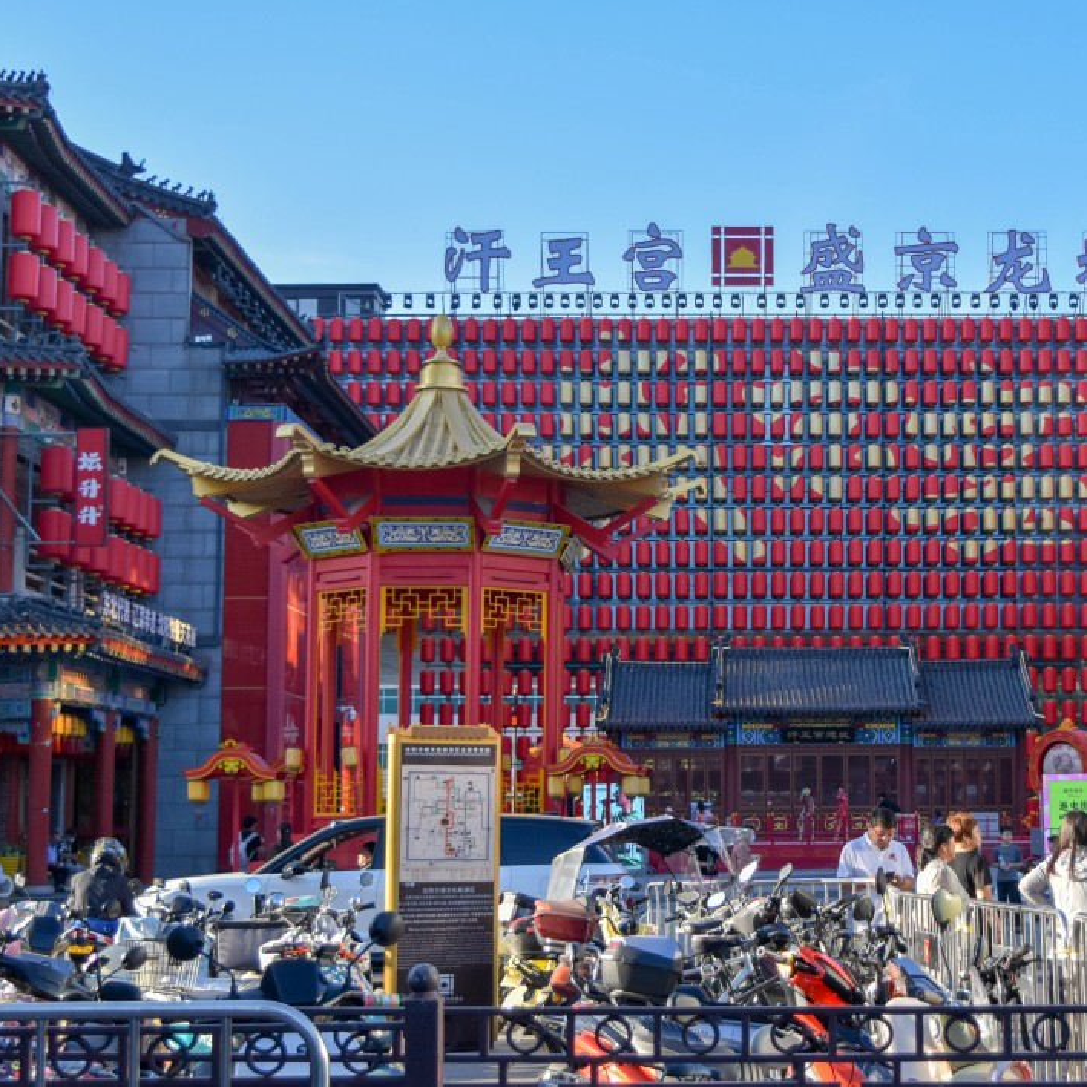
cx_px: 771
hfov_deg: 25.9
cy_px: 538
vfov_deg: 26.1
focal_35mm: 66
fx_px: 2345
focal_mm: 34
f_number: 4.5
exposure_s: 1/1000
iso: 400
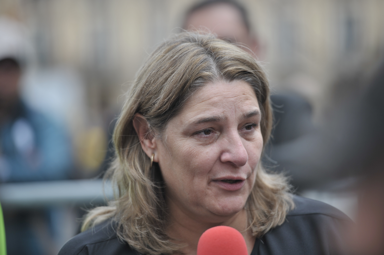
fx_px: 2132
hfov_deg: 10.3
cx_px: 192
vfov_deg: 6.9
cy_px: 128
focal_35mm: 200
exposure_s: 1/1250
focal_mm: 200
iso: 200
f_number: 2.8
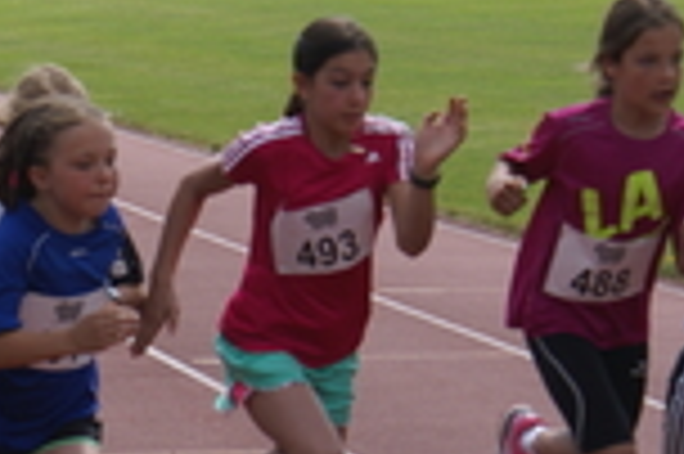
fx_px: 7098
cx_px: 9
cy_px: 258
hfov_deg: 5.5
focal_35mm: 374
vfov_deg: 3.7
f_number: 6.3
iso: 100
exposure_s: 1/320
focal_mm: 70
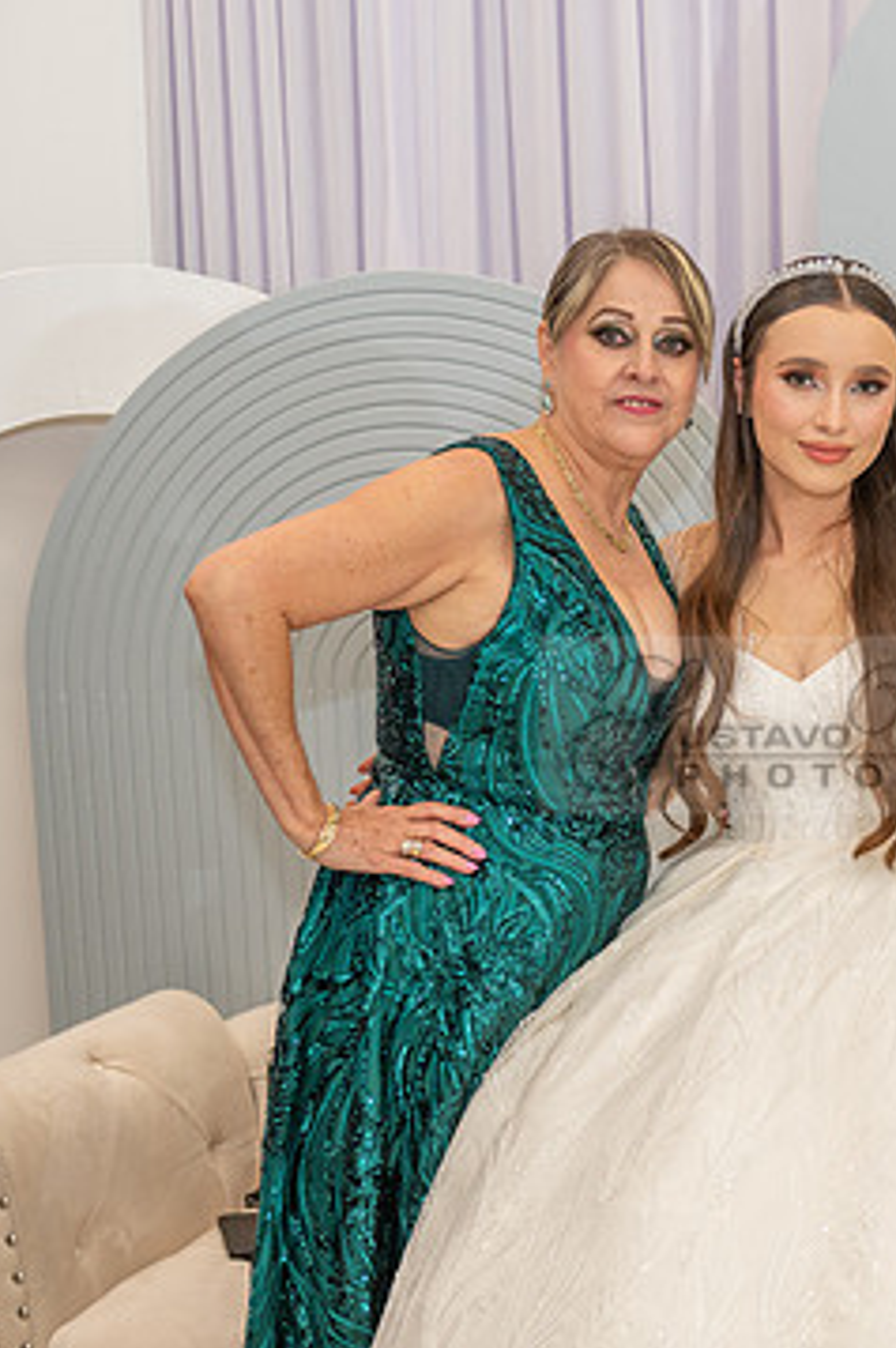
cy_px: 725
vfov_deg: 27.7
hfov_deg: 18.2
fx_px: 2730
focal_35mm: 73
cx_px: 866
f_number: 3.5
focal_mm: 45
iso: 640
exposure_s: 1/160
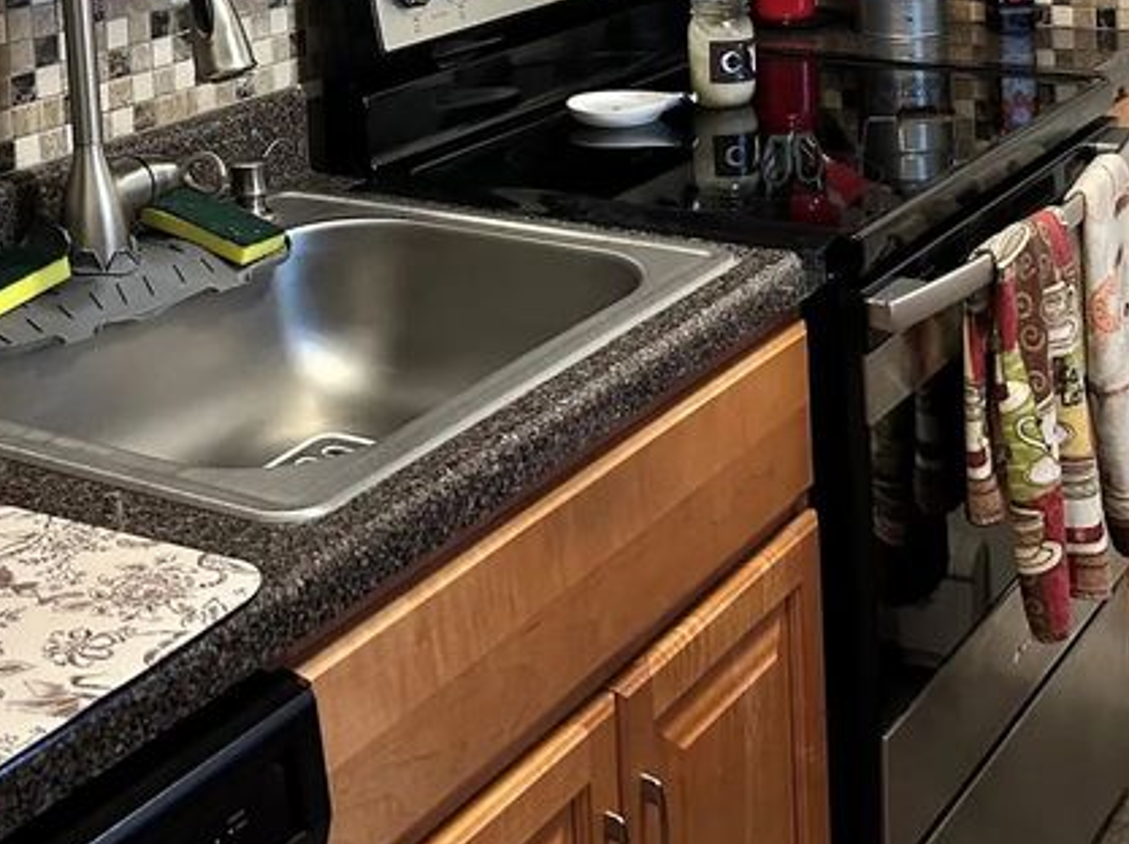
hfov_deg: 32.7
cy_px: -124
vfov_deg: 23.0
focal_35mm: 59
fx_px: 1923
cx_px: 523
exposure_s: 1/60
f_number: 1.78
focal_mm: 6.86
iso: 200
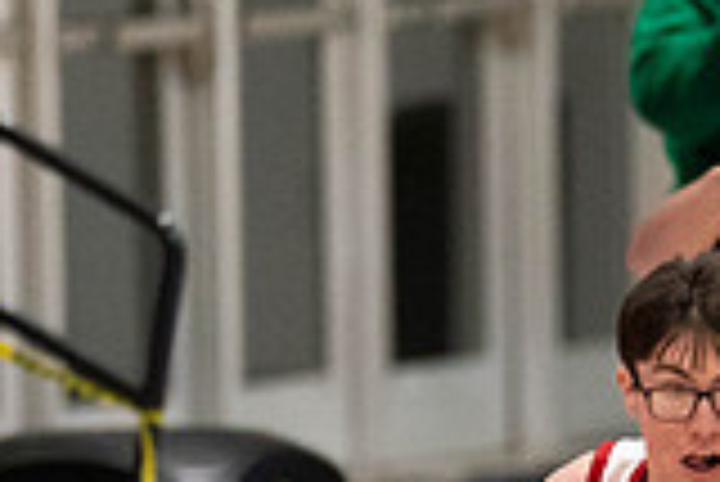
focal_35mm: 1128
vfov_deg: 1.2
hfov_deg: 1.8
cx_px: 732
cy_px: 579
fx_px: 22580
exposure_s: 1/1000
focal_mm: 191
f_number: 2.8
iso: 4000
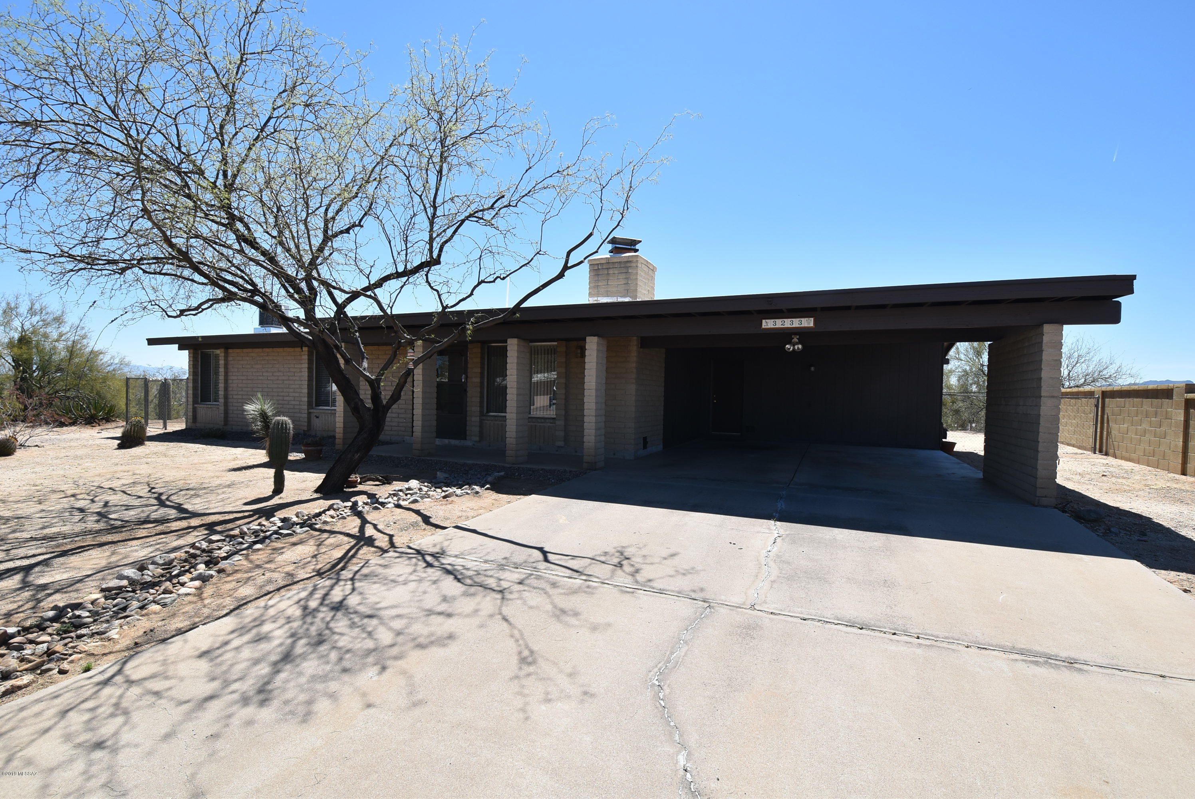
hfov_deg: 100.3
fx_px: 498
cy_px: 400
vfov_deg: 77.4
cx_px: 598
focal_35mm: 15
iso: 200
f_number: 9
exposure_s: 1/320
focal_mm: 10
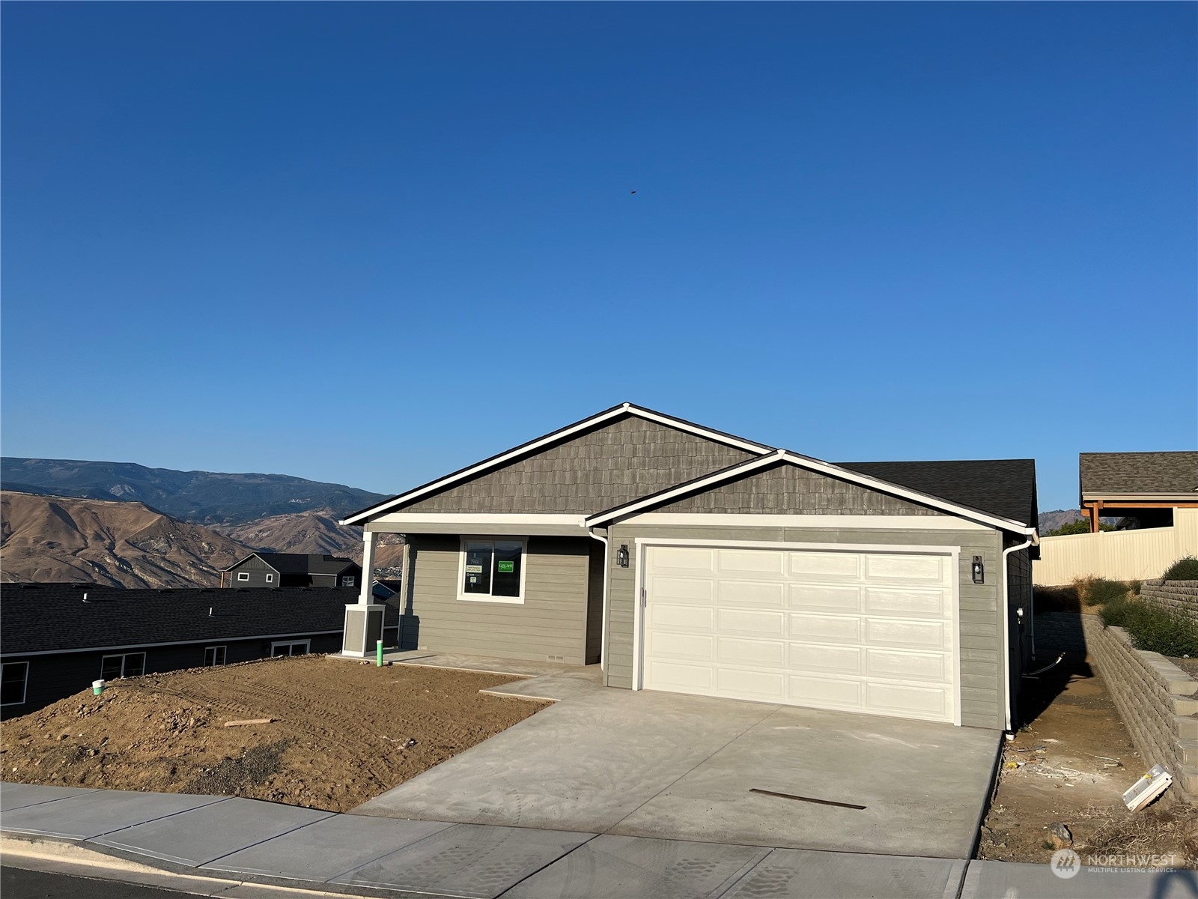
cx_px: 599
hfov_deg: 67.3
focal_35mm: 26
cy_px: 450
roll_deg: -3.0
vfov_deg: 53.1
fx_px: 900
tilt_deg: +7.5
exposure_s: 1/6211
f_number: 1.5
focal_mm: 5.7
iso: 50
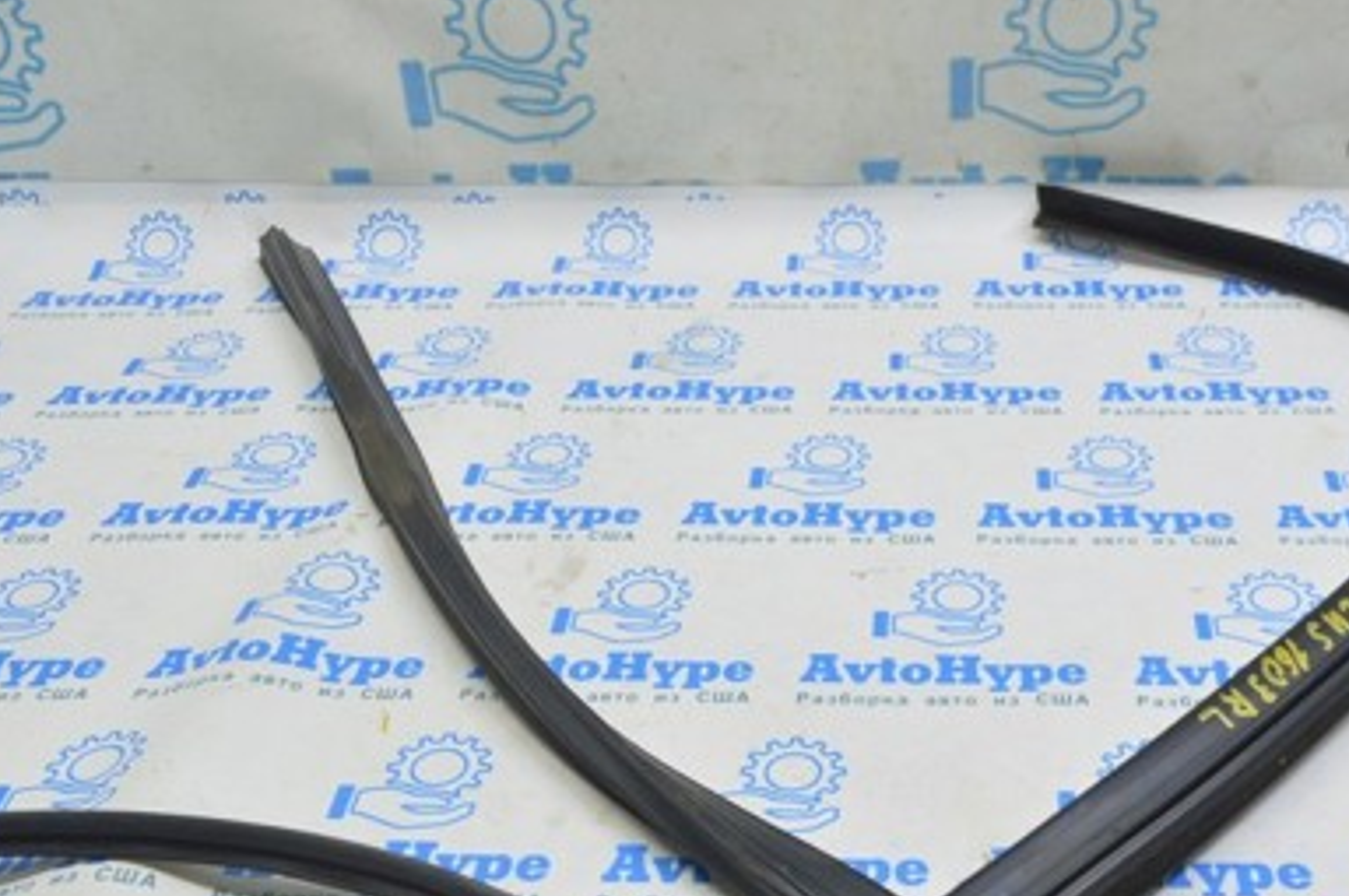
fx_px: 1684
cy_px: 655
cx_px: 878
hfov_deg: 43.2
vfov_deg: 29.4
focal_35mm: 45
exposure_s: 1/20
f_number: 5.6
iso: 400
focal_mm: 18
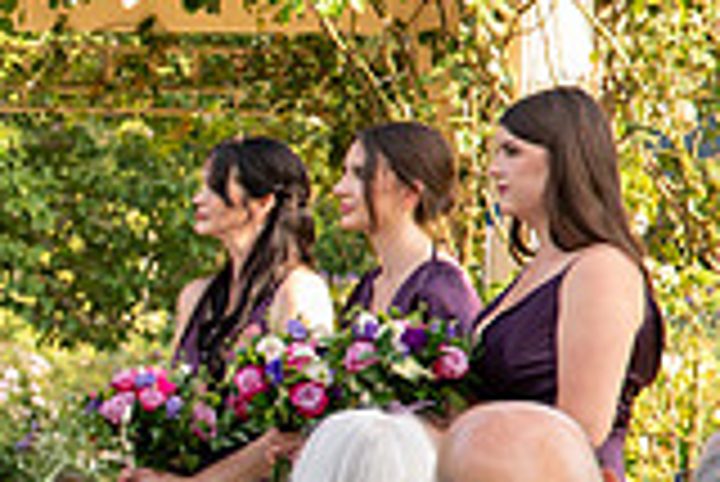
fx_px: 5084
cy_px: 304
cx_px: -526
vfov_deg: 5.4
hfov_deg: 7.9
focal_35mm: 254
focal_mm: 70
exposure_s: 1/400
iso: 640
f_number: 5.6
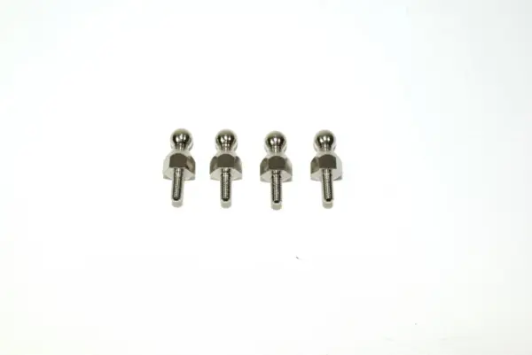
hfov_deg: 41.1
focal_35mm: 48
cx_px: 266
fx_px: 710
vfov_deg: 28.1
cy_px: 178
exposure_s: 1/40
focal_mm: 32
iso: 100
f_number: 14
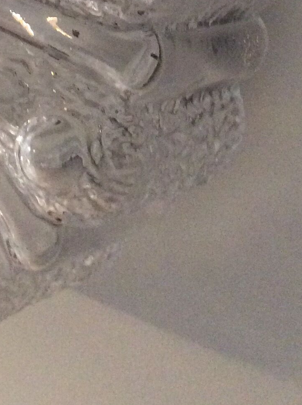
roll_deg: +3.8
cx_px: -34
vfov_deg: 21.5
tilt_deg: -8.3
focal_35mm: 85
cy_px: -71
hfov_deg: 16.8
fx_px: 991
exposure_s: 1/17
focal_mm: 3.3
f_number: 2.4
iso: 250
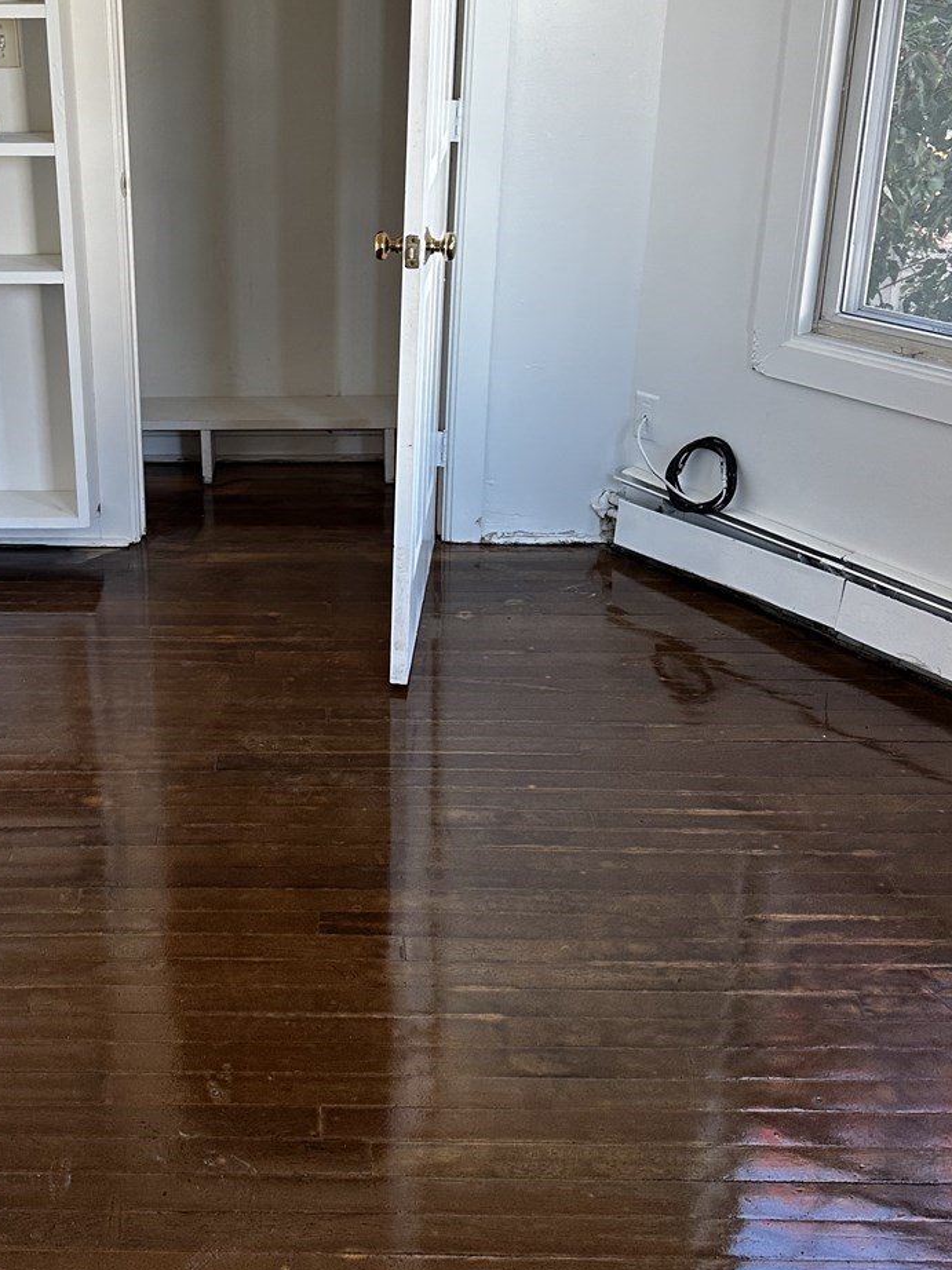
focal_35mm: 40
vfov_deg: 46.4
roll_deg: +0.0
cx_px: 270
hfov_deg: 35.4
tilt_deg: -16.9
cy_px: 483
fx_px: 1467
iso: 160
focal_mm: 6.86
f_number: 1.78
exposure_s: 1/121
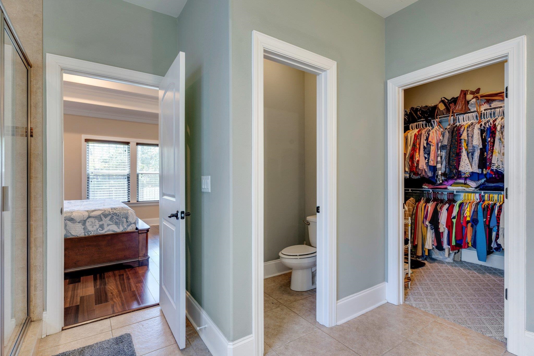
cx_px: 267
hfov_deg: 93.3
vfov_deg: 70.4
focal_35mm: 17
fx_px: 252
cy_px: 178
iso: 100
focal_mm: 17
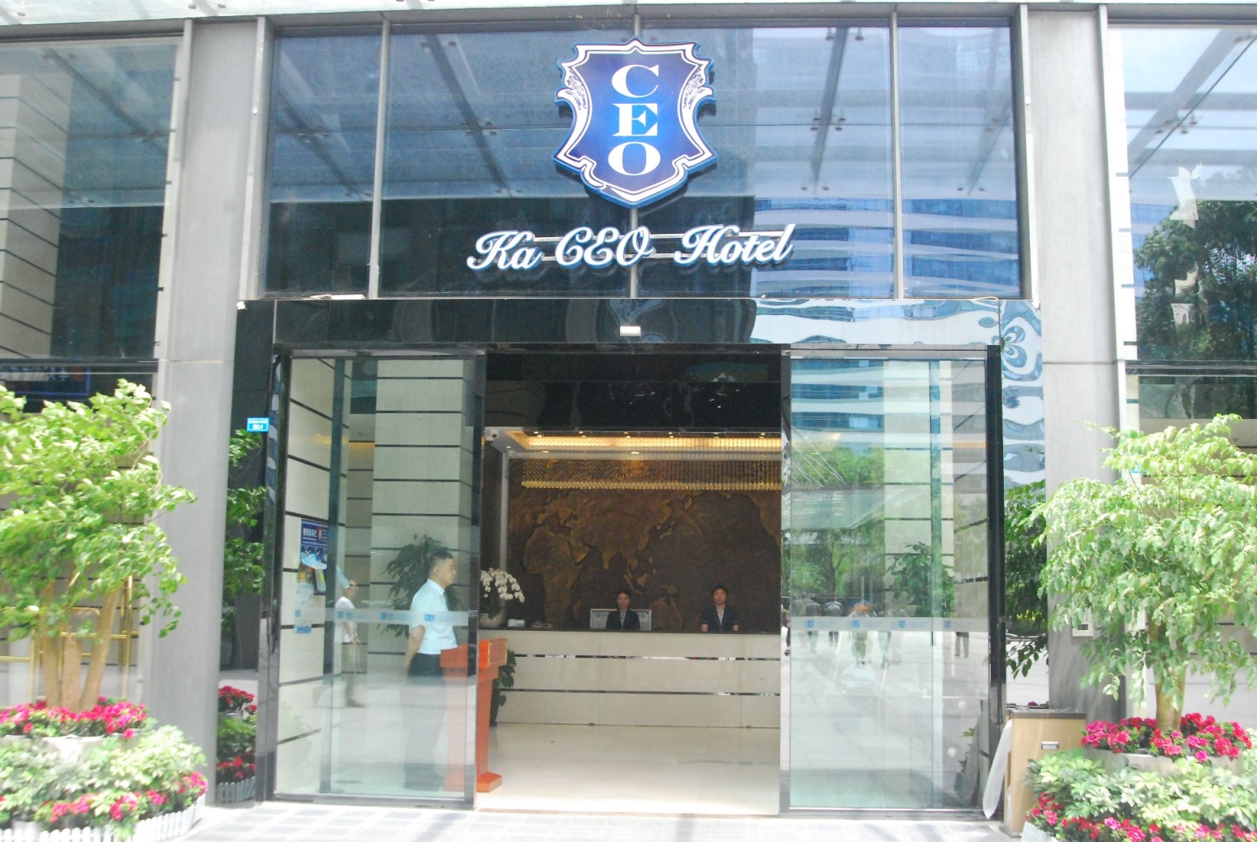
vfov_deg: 37.0
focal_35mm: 36
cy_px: 421
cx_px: 628
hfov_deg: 53.1
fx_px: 1259
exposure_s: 1/500
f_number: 5
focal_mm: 24
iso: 1600
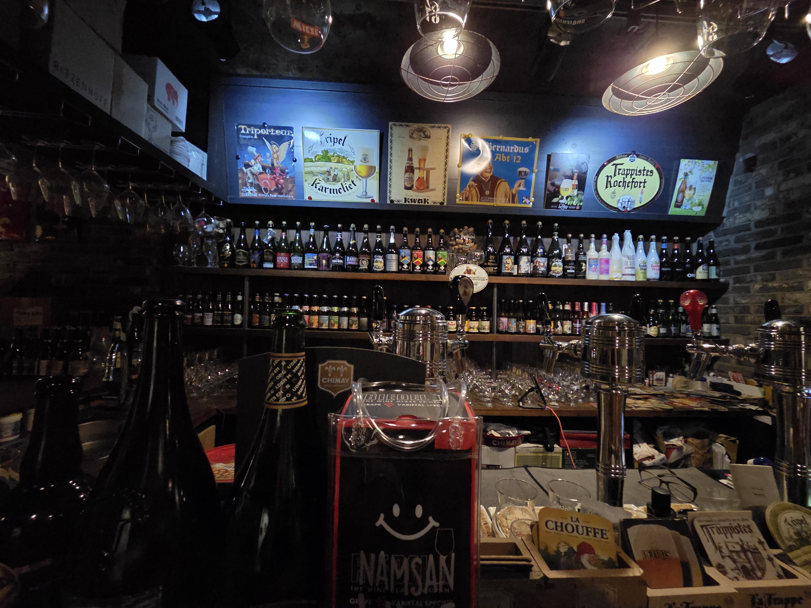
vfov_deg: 89.9
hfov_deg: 106.2
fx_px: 305
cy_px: 304
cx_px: 406
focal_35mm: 13
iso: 3200
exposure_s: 1/24
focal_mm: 2.2
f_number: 2.2
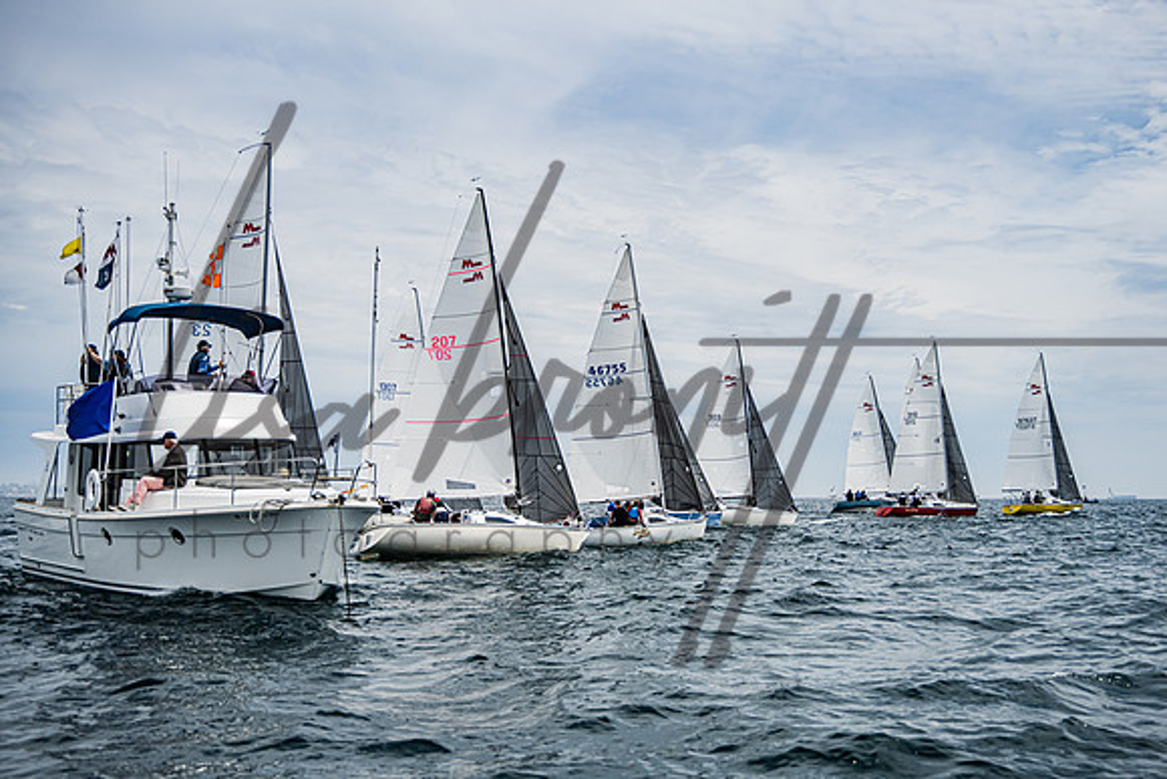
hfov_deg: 50.9
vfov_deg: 35.3
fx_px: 1223
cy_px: 395
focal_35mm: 38
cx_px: 641
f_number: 4.5
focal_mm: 34
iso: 320
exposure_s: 1/2500
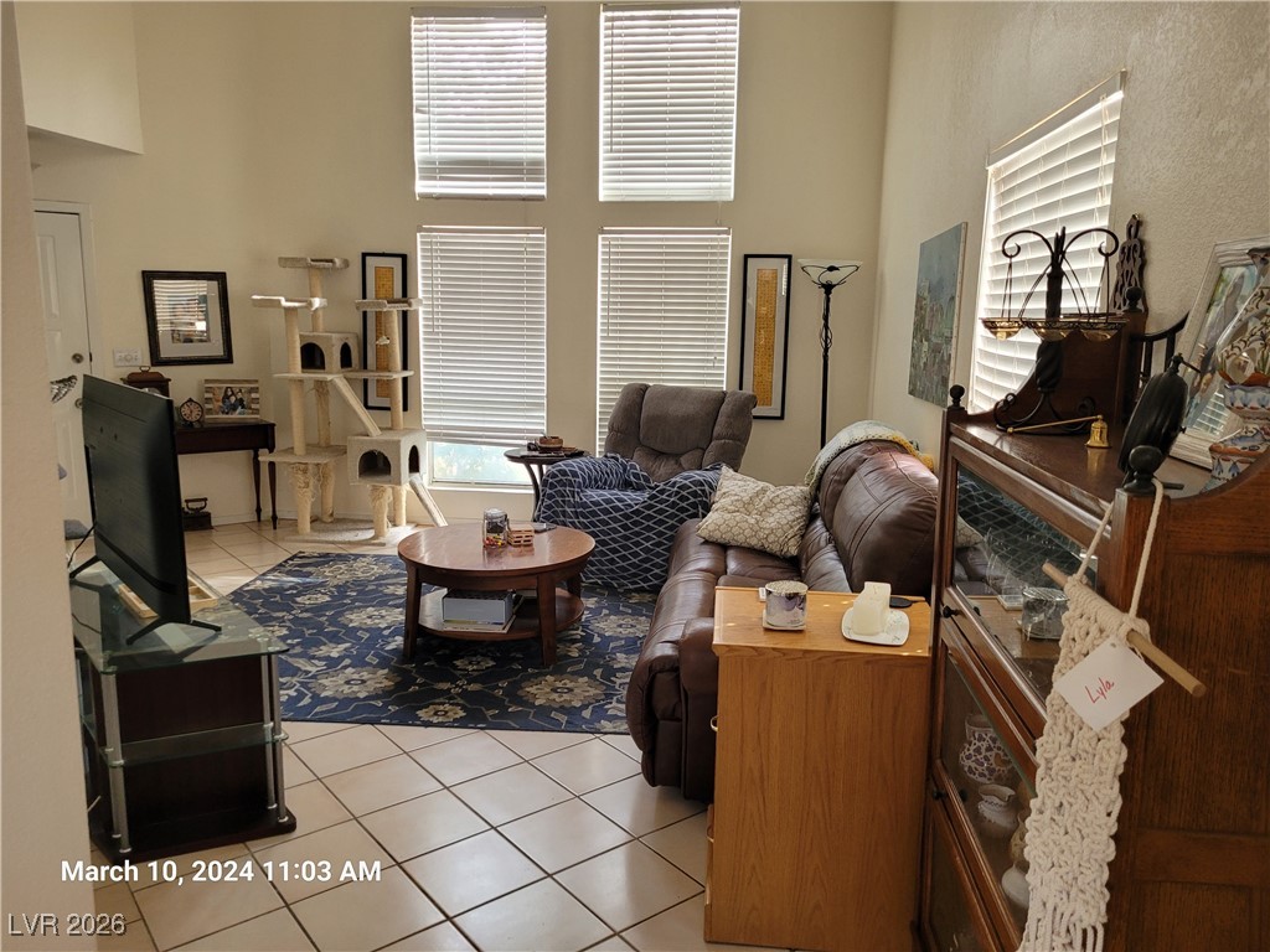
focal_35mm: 26
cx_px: 635
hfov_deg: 67.3
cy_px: 476
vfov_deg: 53.1
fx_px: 954
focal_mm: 5.4
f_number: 1.8
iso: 160
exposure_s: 1/60
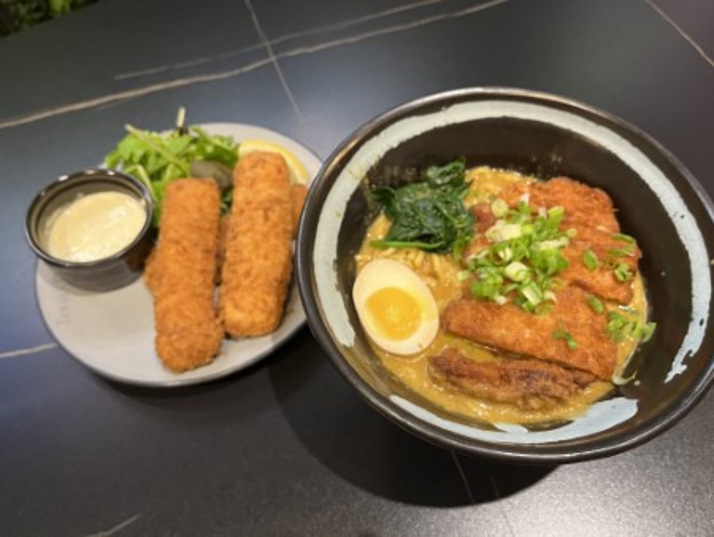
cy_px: 268
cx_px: 357
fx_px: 537
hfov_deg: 67.3
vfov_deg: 53.1
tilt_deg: -59.3
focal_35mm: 26
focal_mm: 5.1
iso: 250
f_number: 1.6
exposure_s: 1/60
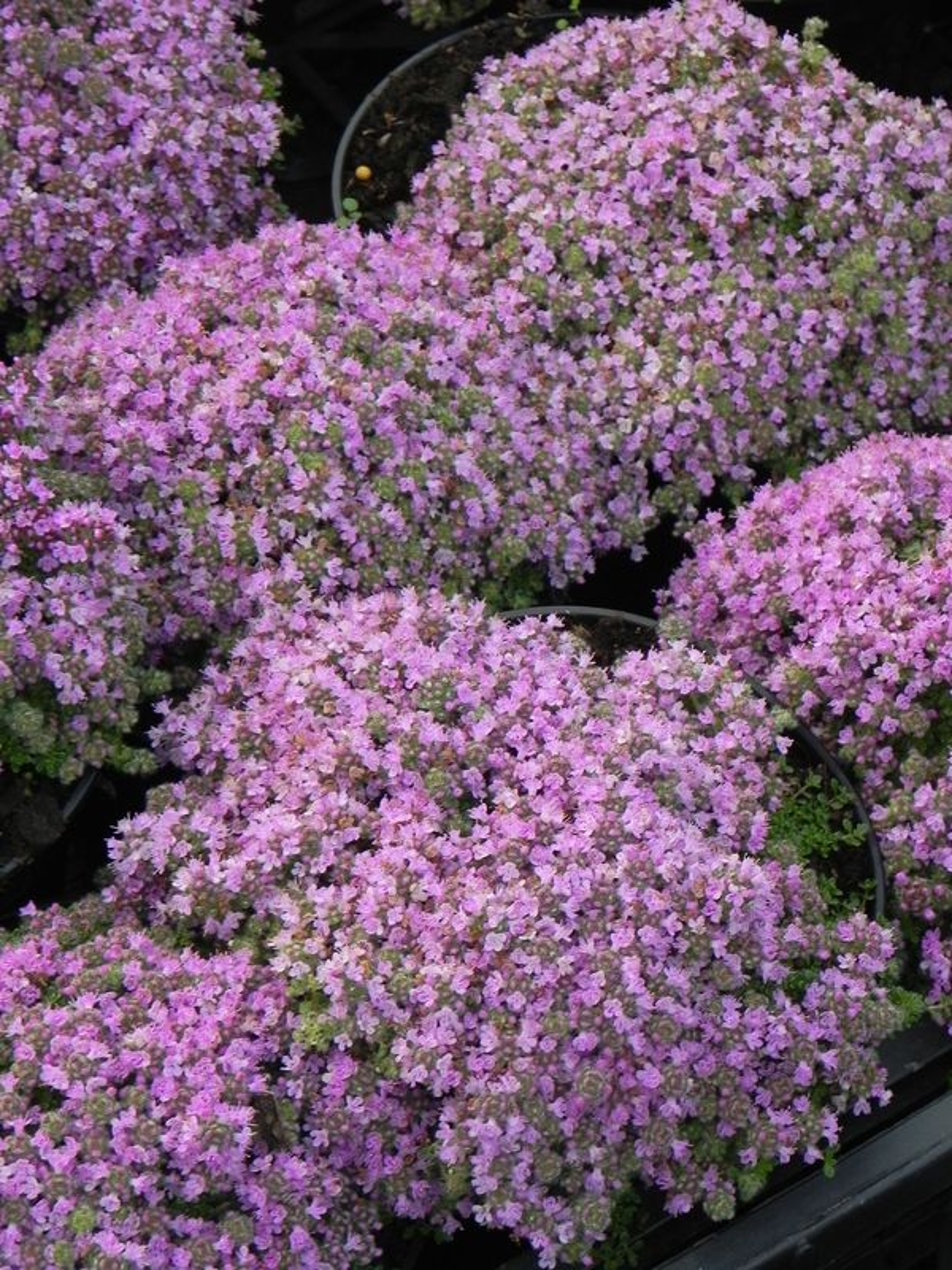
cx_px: 476
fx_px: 5940
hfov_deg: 9.2
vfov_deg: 12.2
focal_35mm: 162
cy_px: 635
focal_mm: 28.8
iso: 160
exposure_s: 1/30
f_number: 5
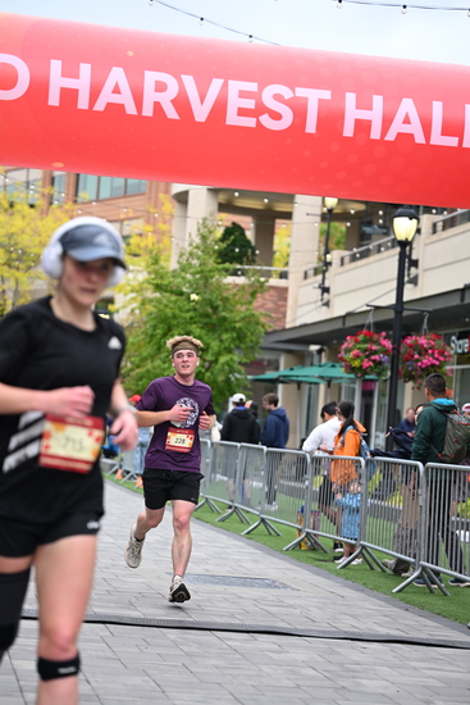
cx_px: 235
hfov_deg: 15.9
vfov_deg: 23.6
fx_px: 1683
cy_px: 352
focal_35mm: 86
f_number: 2.8
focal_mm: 86
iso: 640
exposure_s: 1/2000
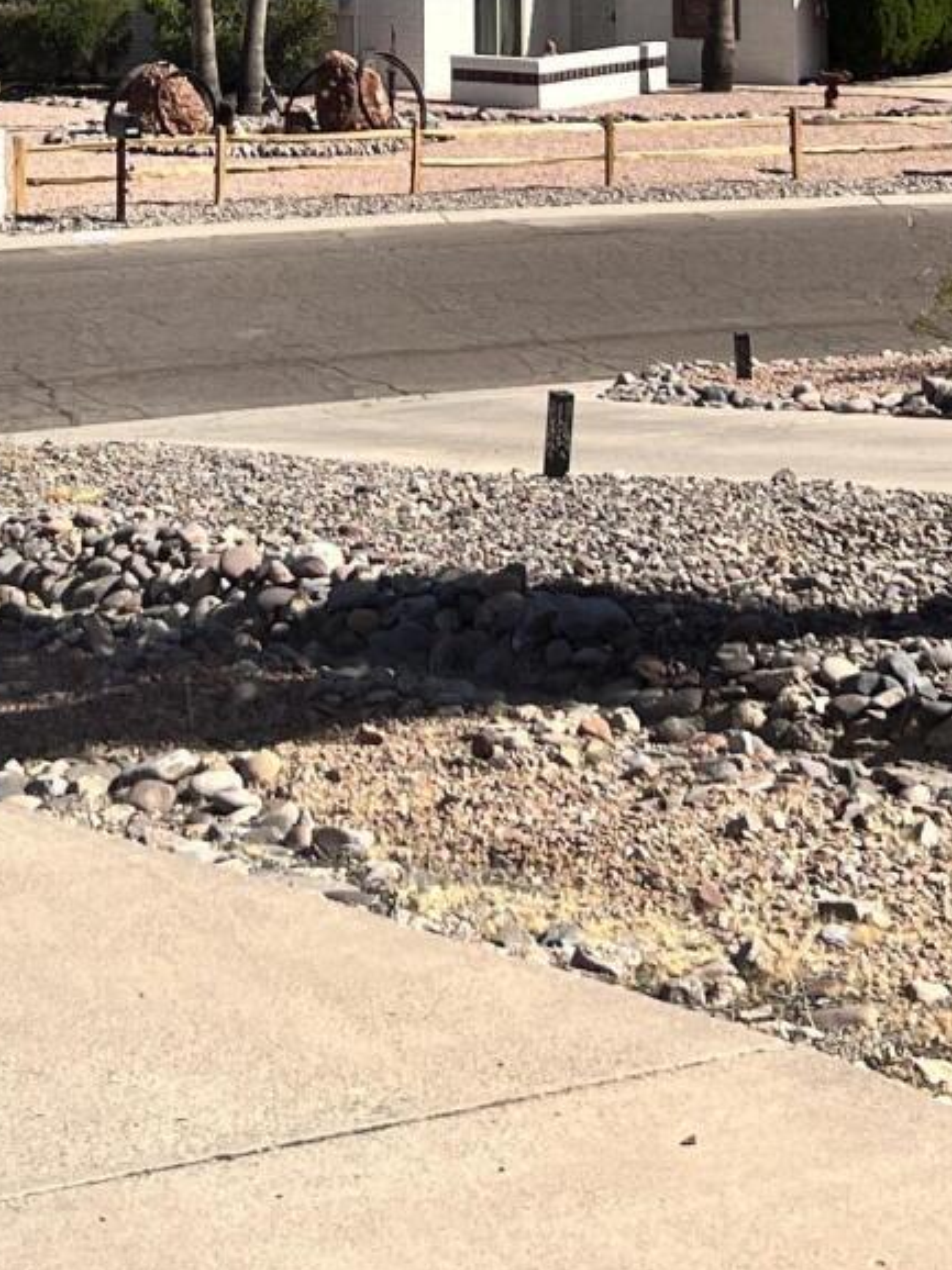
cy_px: -389
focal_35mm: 90
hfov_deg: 16.3
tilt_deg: +3.7
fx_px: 3303
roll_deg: -0.4
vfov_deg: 20.0
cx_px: 244
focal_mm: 5.7
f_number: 1.5
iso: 50
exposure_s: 1/5319
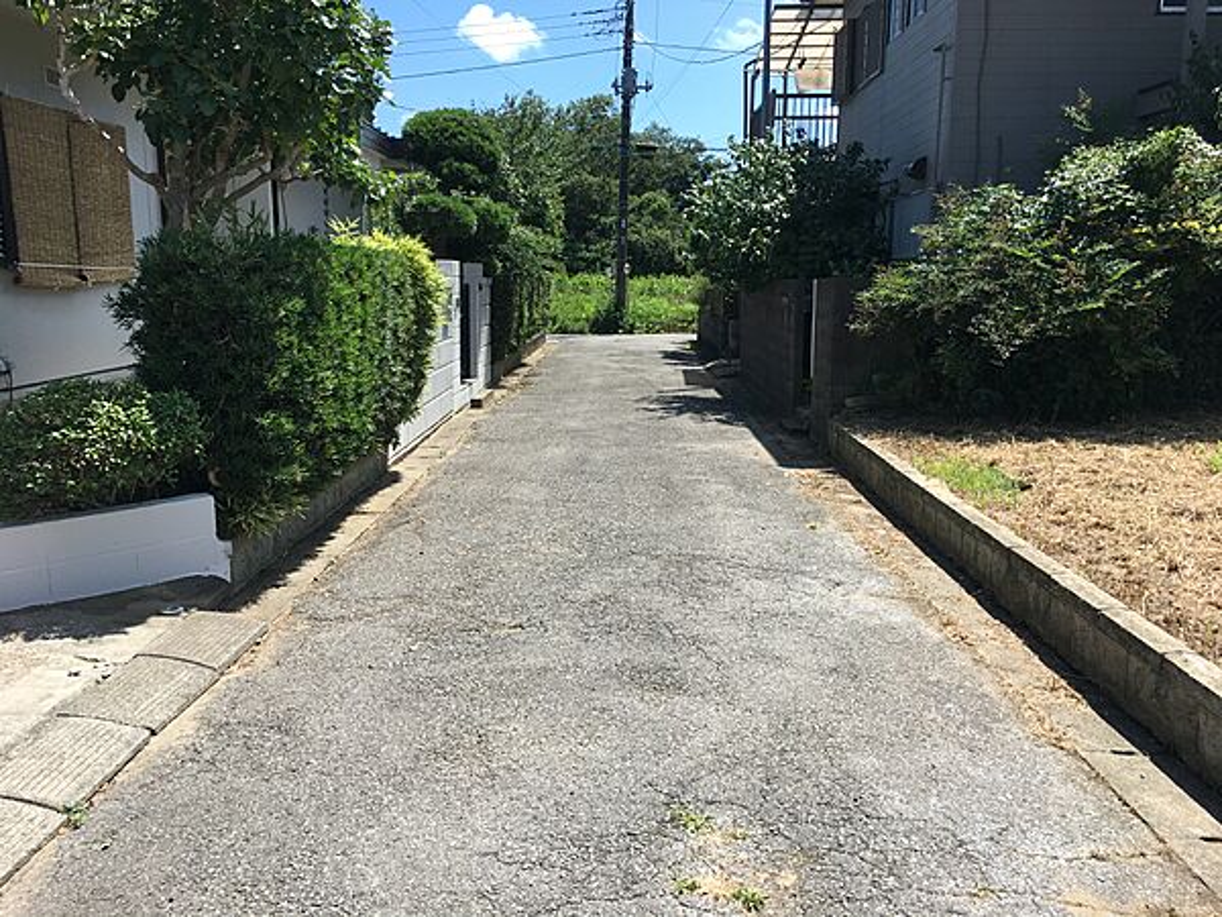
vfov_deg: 48.2
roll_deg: +0.5
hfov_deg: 61.7
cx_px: 611
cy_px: 458
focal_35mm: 29
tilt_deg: -10.6
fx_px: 1024
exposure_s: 1/874
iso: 25
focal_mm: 4.15
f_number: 2.2
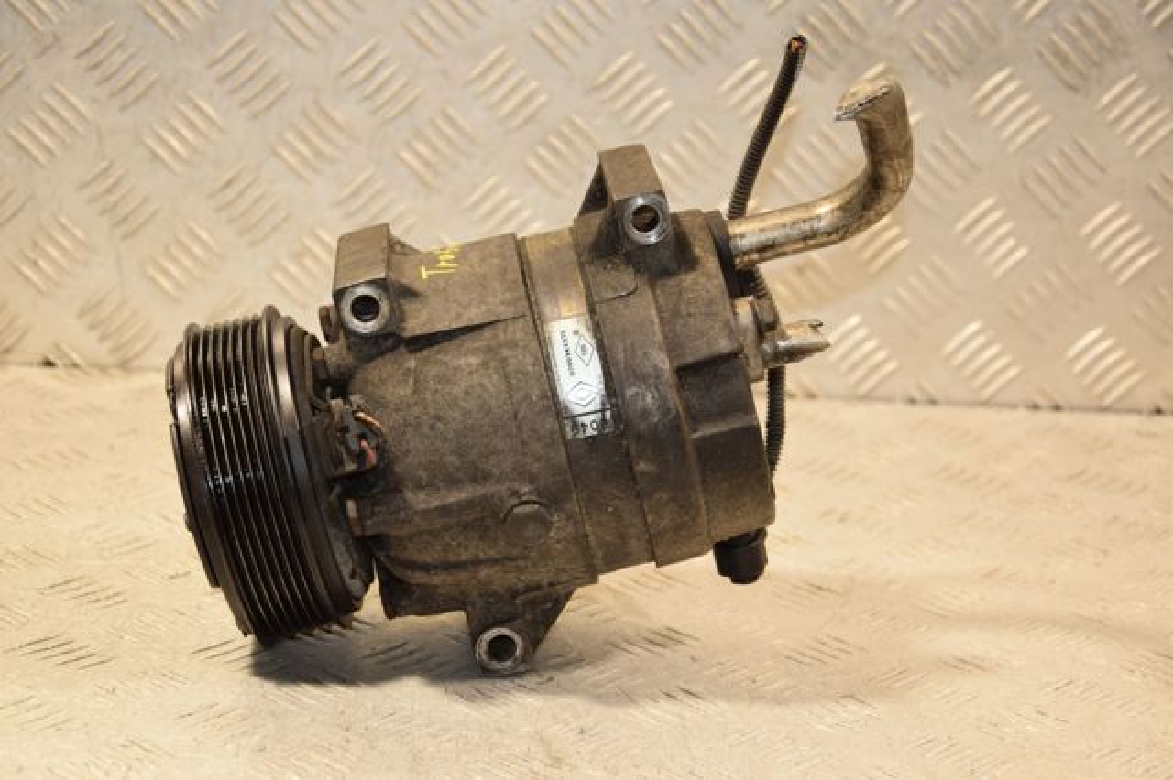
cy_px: 390
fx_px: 2540
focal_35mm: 78
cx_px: 586
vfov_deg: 17.5
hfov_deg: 26.0
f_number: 5
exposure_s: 1/160
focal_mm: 52
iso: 800
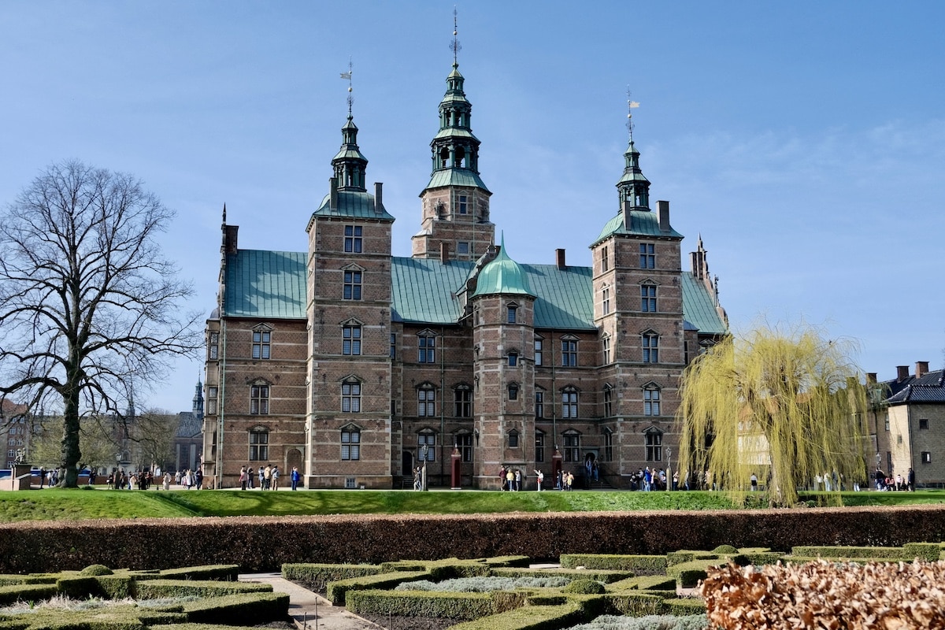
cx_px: 472
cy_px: 315
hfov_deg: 53.1
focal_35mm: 36
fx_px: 945
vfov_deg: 36.9
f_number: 5.6
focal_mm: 24.2
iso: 320
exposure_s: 1/800
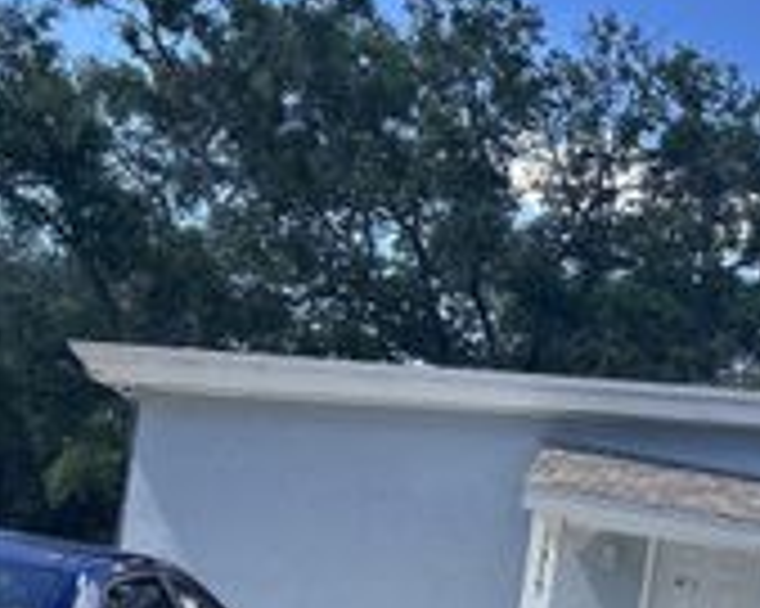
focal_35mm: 75
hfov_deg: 21.6
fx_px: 1686
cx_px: 1115
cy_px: 633
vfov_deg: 19.7
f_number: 1.5
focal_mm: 5.7
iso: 50
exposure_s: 1/2299
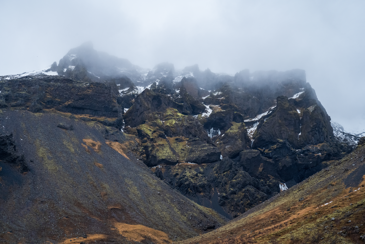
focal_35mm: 70
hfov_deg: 28.8
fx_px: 710
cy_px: 122
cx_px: 182
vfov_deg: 19.5
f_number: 9
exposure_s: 1/125
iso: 1600
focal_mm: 70
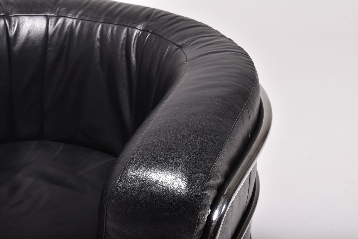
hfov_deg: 24.6
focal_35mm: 82
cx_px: 179
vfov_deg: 16.6
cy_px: 120
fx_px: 821
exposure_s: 1/200
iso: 100
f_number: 10
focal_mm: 55
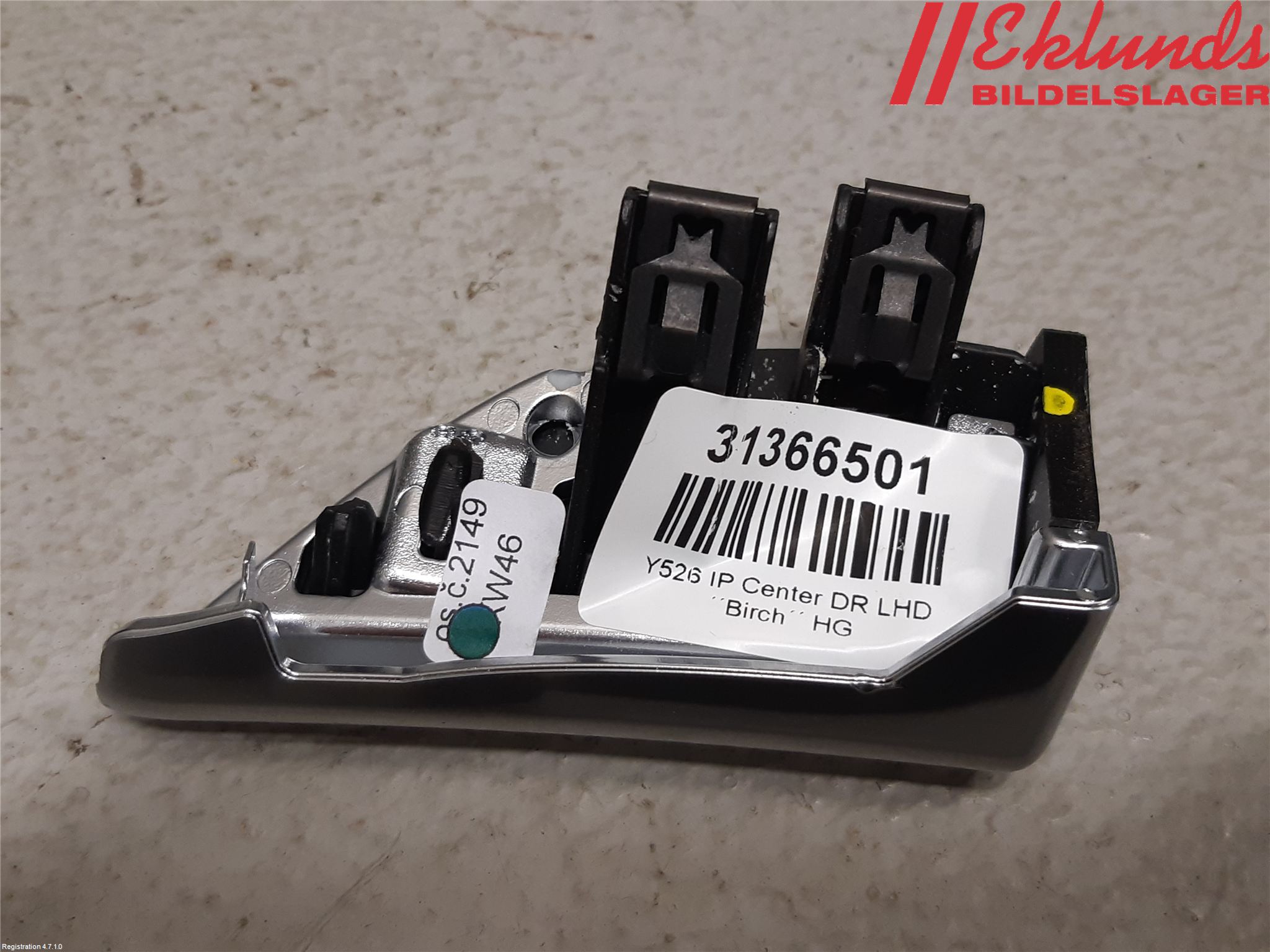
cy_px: 476
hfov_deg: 67.3
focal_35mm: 26
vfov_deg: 53.1
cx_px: 635
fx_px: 954
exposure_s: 1/50
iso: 100
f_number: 1.7
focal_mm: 3.93
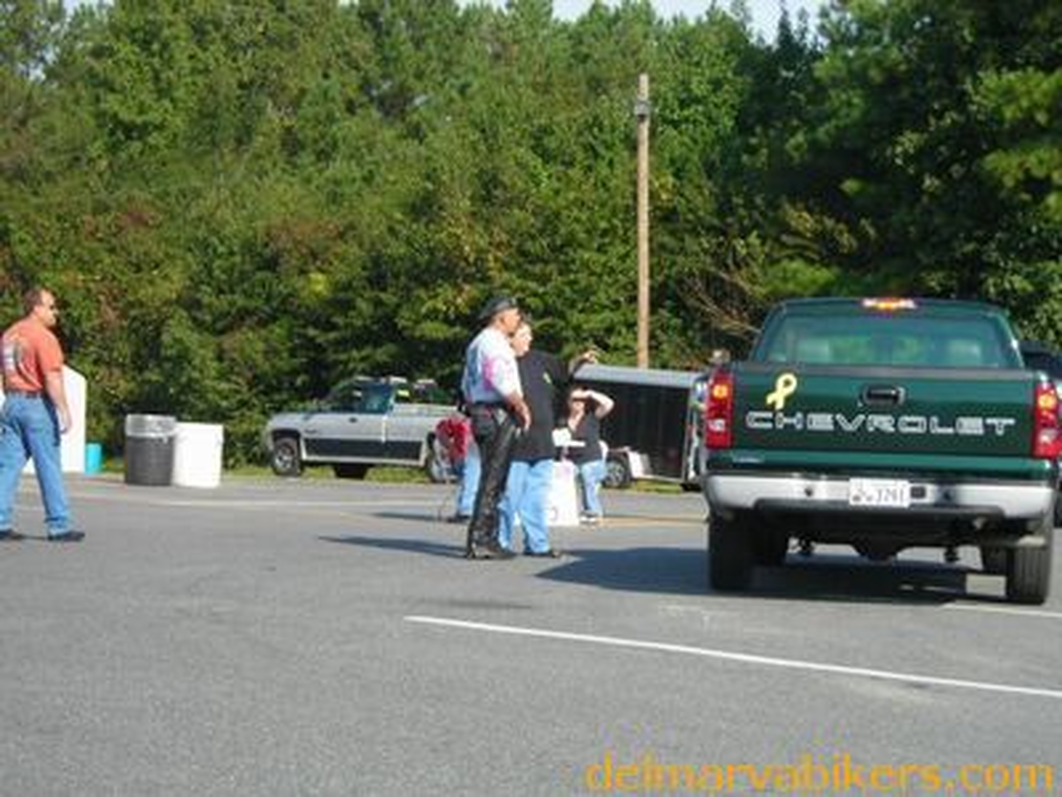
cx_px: 531
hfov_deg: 21.8
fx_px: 2761
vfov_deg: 16.4
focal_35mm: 90
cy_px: 398
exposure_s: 1/182
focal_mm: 14.8
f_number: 4.6
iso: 50
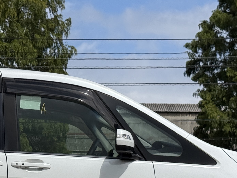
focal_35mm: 140
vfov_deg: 10.6
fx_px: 959
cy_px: 138
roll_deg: -0.9
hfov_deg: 13.9
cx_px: 7
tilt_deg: +6.8
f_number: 1.78
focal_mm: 6.76
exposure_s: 1/11364
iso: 80
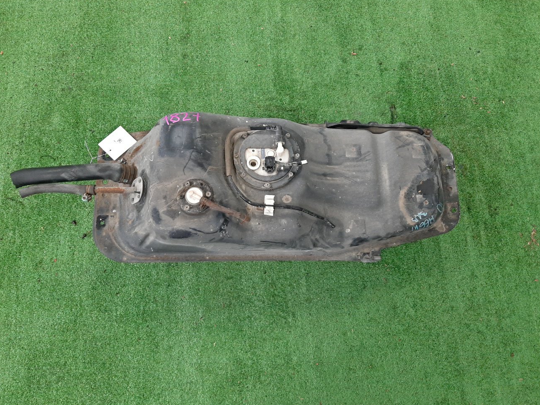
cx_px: 258
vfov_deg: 48.2
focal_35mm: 29
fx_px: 452
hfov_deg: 61.6
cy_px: 196
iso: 202
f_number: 1.7
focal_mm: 3.93
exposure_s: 1/50
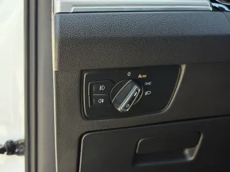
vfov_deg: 30.3
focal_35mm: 48
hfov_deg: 39.7
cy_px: 86
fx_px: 319
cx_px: 115
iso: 200
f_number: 1.78
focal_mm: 6.76
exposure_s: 1/233
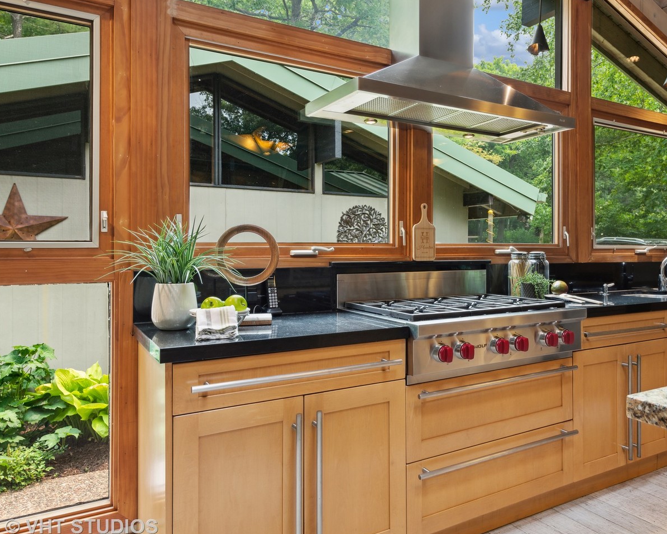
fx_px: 553
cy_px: 256
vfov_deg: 51.5
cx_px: 409
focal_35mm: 28
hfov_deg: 61.5
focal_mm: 22
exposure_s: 1/15
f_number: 8
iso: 200
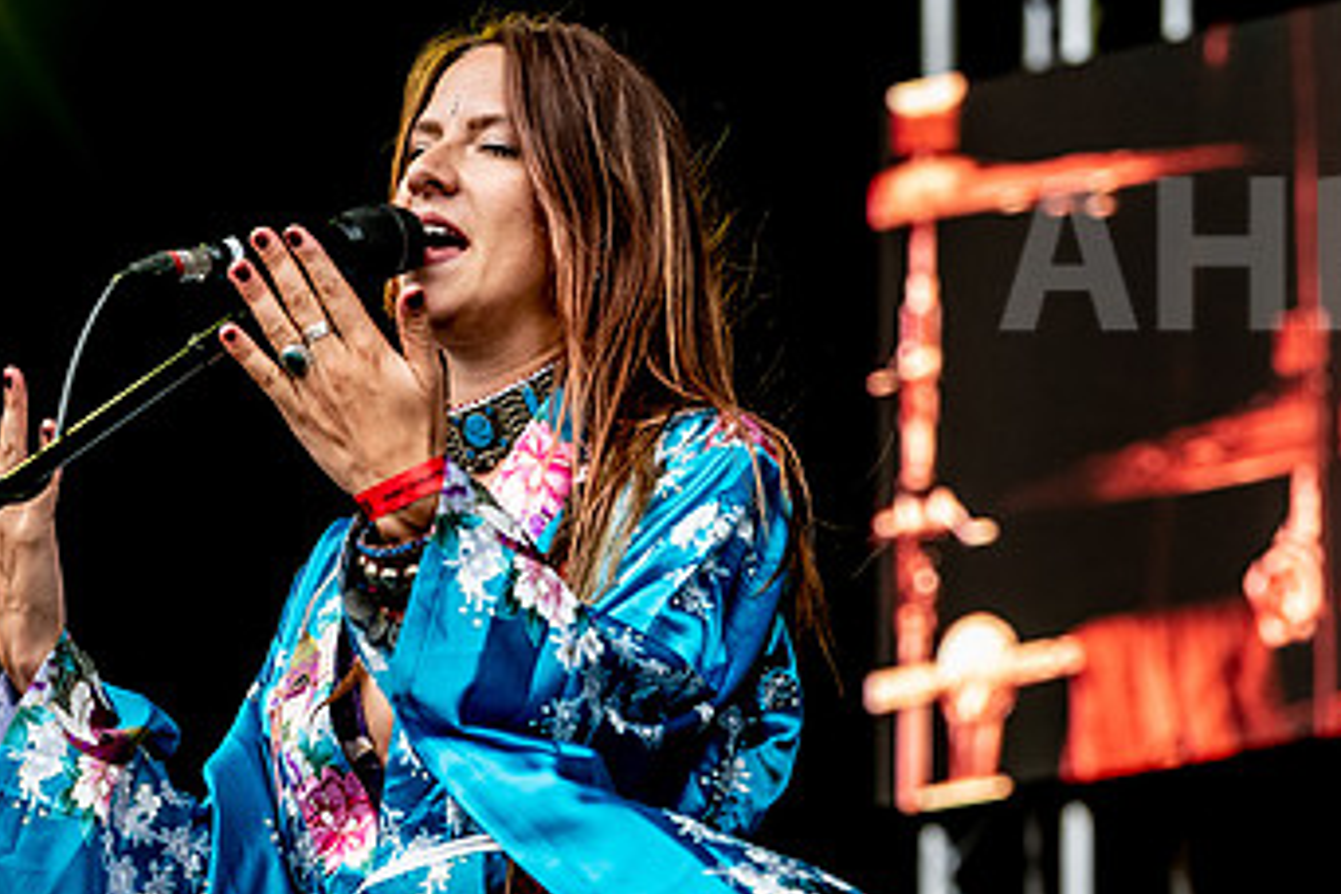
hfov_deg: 8.1
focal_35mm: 253
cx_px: 526
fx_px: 9424
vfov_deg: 5.4
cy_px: 607
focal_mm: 125
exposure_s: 1/500
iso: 900
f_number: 4
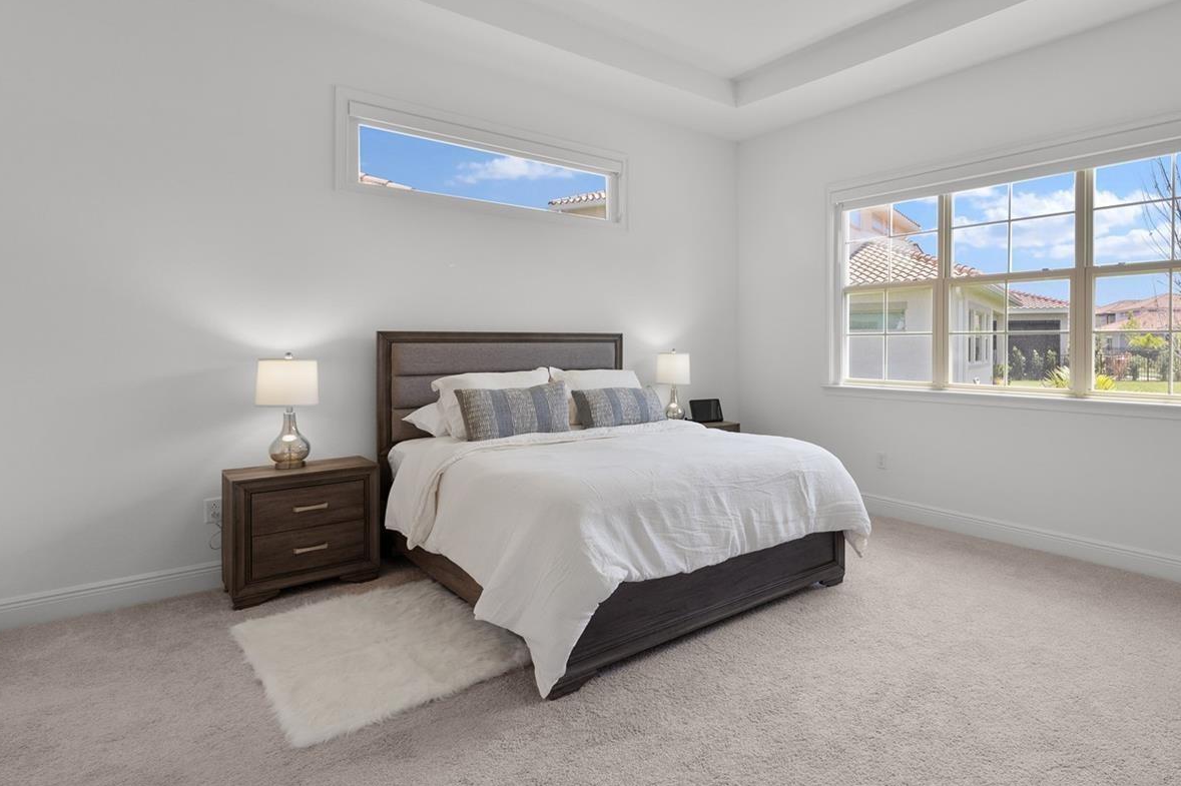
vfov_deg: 64.3
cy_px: 345
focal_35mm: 19
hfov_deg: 84.4
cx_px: 772
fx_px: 623
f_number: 8
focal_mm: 14
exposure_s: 1/25
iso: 320
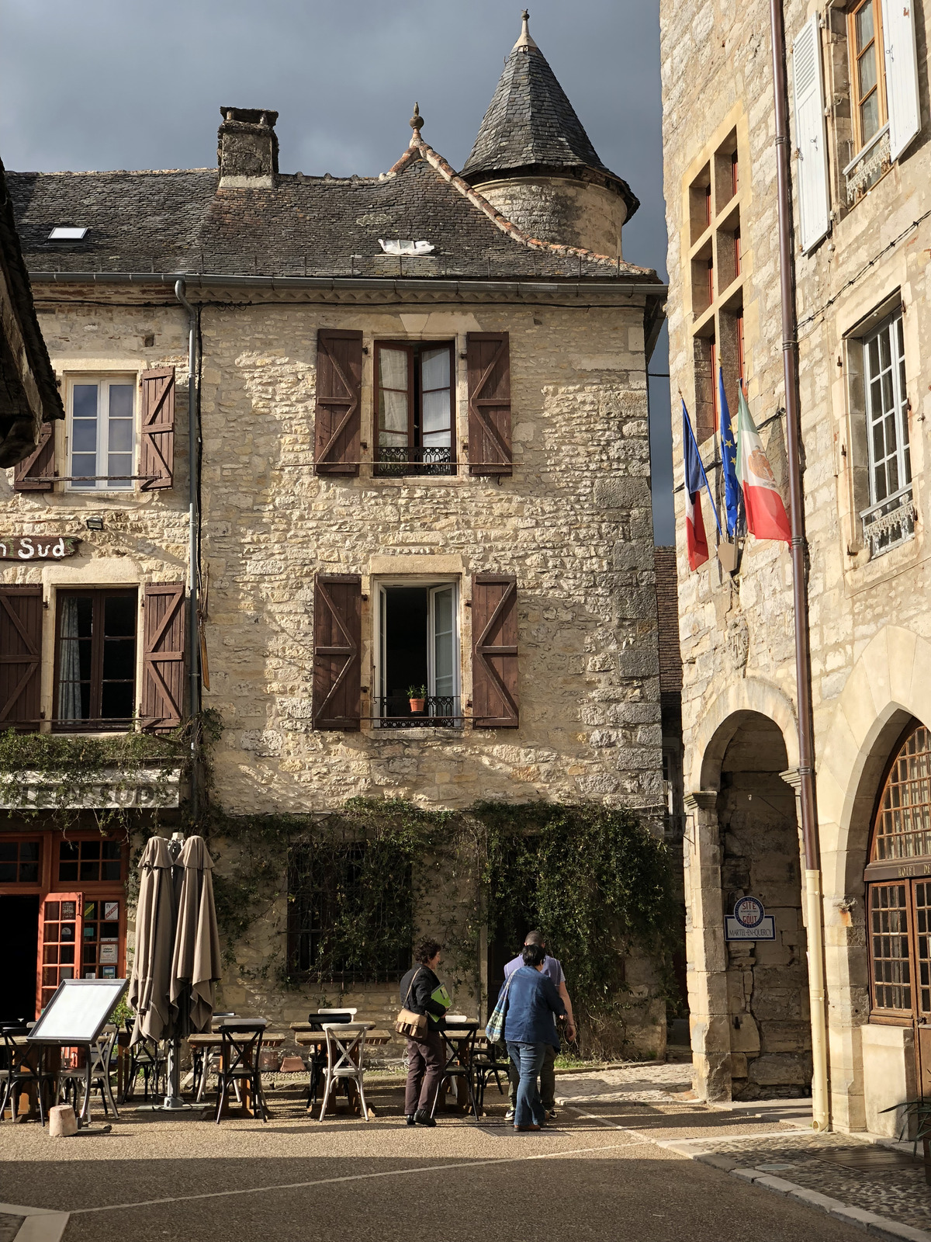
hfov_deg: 28.0
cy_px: 621
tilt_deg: +9.8
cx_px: 466
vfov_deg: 36.8
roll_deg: +0.9
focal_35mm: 52
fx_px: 1865
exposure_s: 1/827
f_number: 2.4
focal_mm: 6
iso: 16
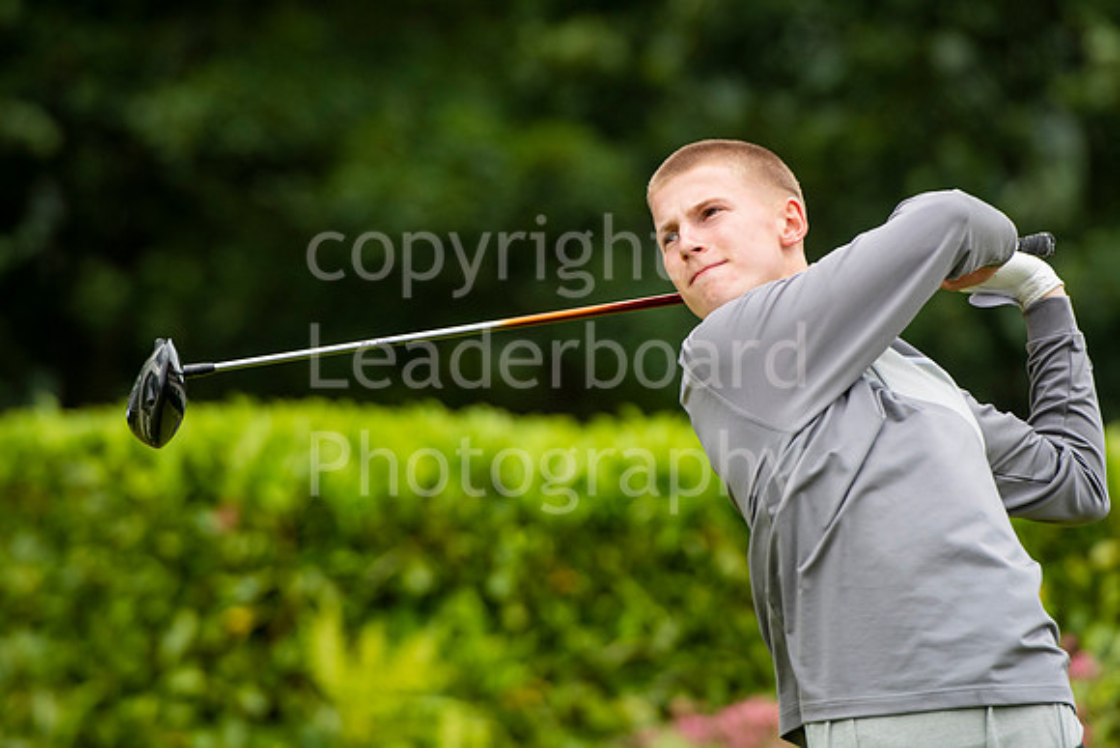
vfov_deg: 4.6
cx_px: 560
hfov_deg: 6.9
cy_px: 374
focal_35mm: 300
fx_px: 9335
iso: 640
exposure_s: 1/1000
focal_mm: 200
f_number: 4
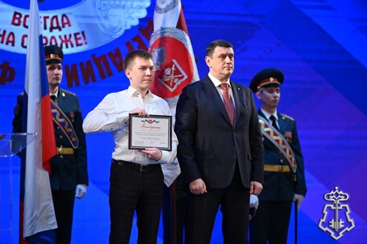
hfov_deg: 10.3
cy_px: 122
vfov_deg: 6.9
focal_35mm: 200
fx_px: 2039
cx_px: 184
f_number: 3.2
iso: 400
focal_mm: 200
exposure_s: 1/250
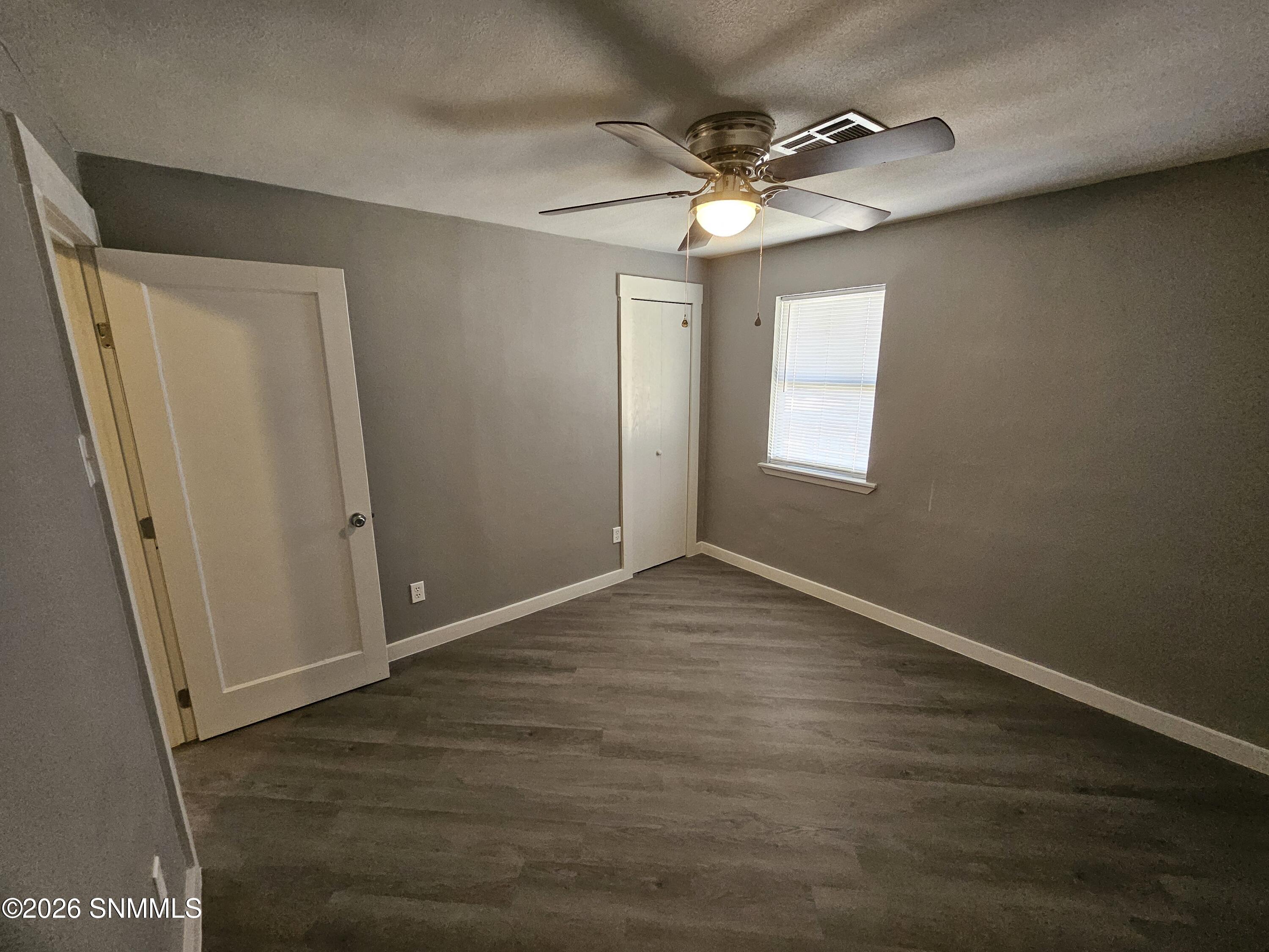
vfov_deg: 89.9
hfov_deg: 106.2
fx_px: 477
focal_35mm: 13
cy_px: 476
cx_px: 634
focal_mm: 1.74
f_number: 2.2
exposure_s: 1/60
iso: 320
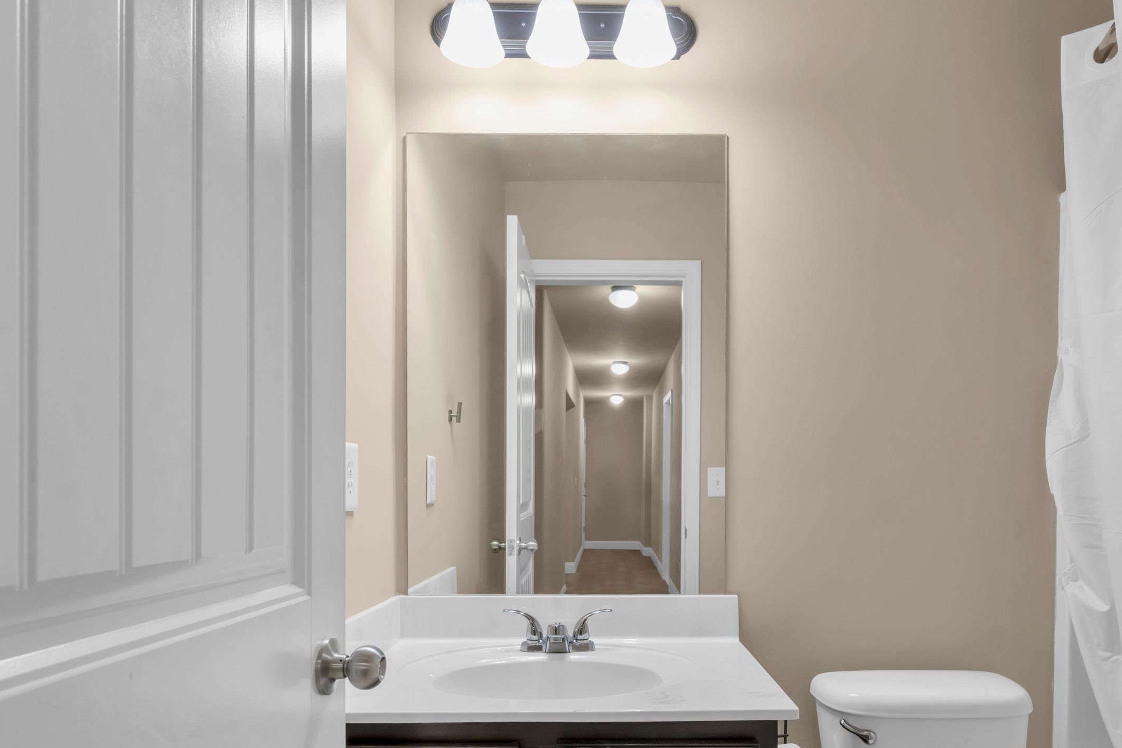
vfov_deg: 54.3
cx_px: 623
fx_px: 717
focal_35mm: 23
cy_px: 482
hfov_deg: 75.8
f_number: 9
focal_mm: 16
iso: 640
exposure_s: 1/15
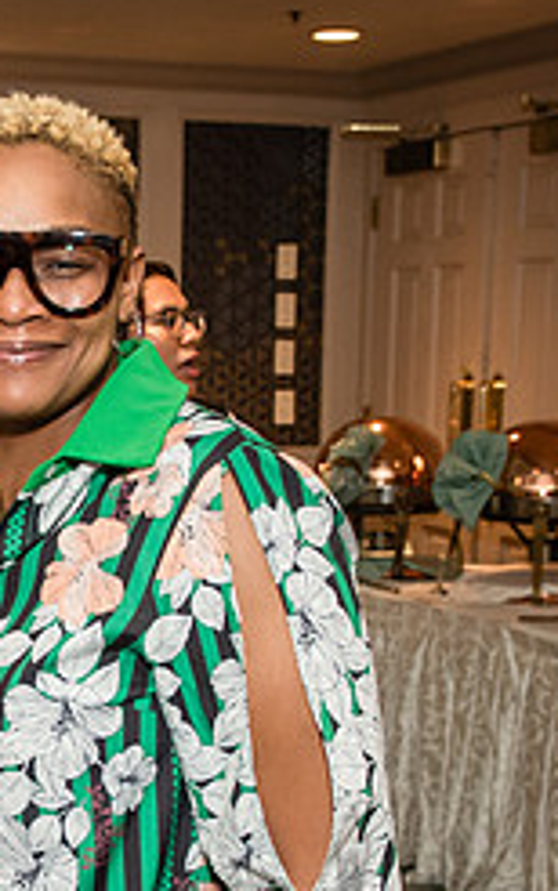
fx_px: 1920
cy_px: 603
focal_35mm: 79
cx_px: -125
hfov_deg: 15.9
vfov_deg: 26.0
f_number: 3.5
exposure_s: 1/160
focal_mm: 26
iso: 1600
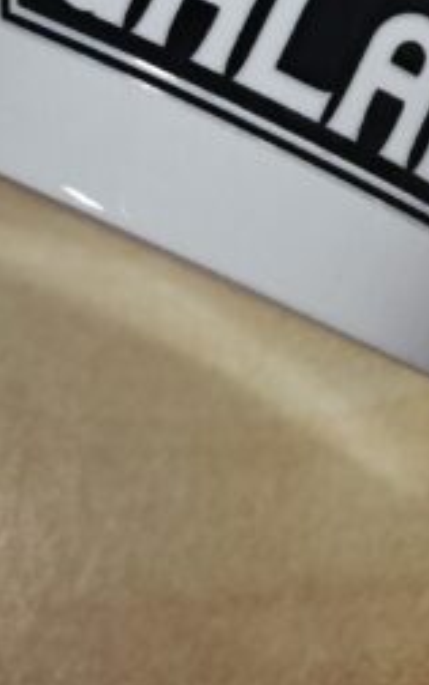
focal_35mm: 113
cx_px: 434
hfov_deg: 11.5
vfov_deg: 17.8
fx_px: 2109
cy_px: -73
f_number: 2
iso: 160
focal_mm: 6.83
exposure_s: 1/50
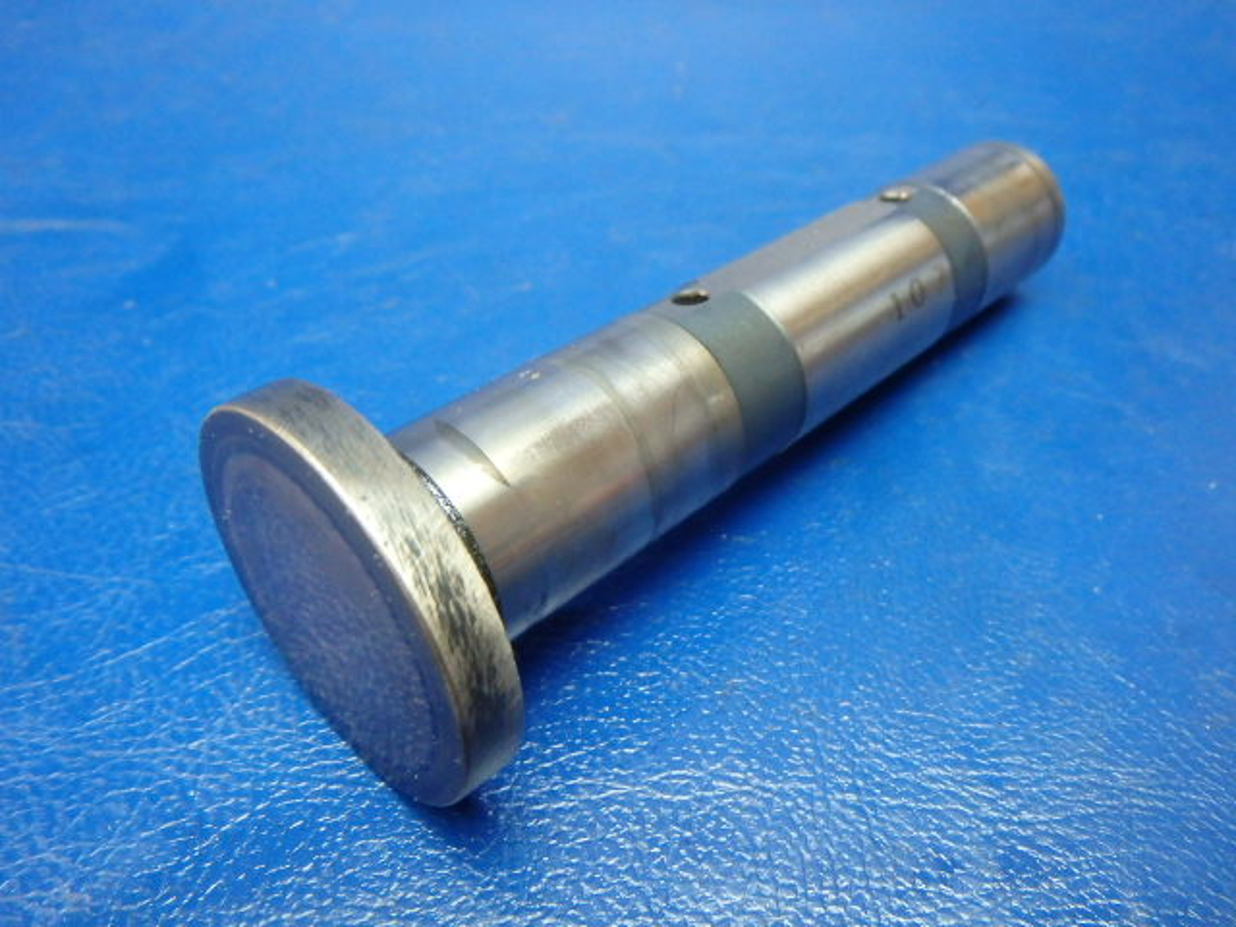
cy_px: 464
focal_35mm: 28
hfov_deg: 63.4
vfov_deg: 49.7
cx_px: 618
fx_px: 1000
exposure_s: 1/30
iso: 800
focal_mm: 5
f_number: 3.9
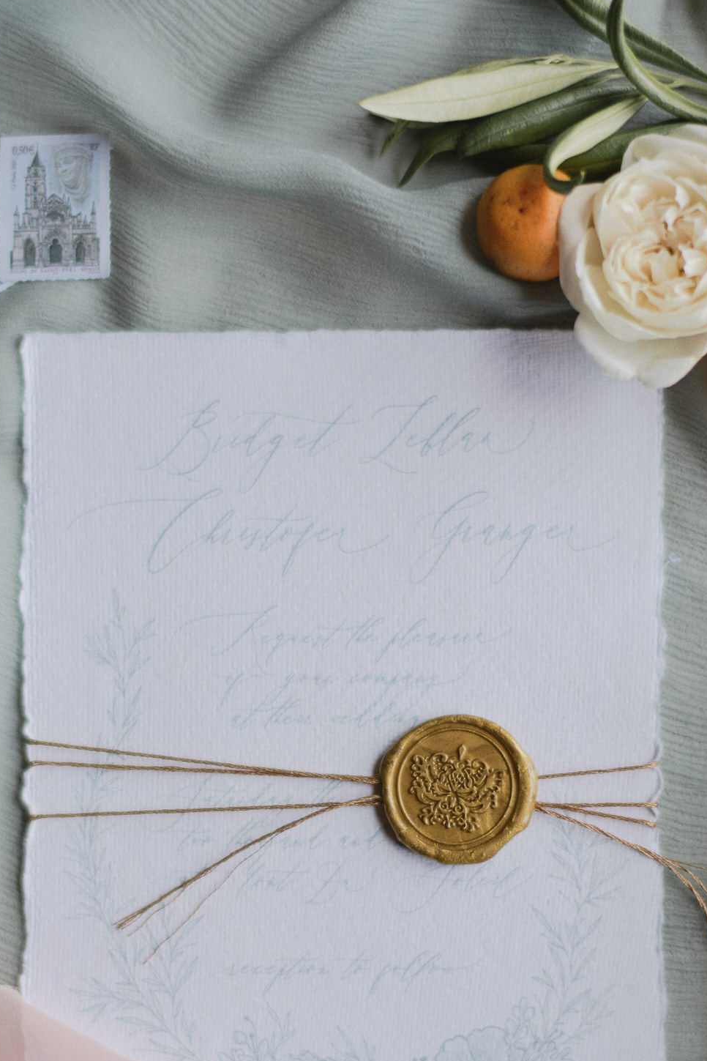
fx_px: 2651
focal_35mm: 90
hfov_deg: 15.2
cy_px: 729
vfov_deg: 22.5
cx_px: 339
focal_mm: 58
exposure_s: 1/1250
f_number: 1.4
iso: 400
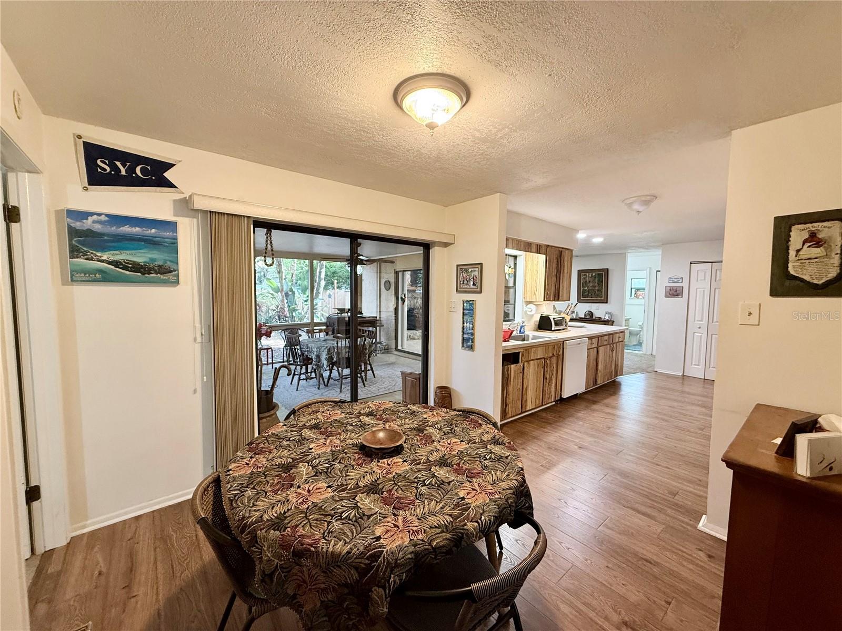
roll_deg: -0.8
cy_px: 316
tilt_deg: -3.6
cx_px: 421
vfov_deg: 85.7
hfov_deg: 102.1
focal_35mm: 14
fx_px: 341
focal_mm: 2.22
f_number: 2.2
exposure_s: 1/60
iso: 250
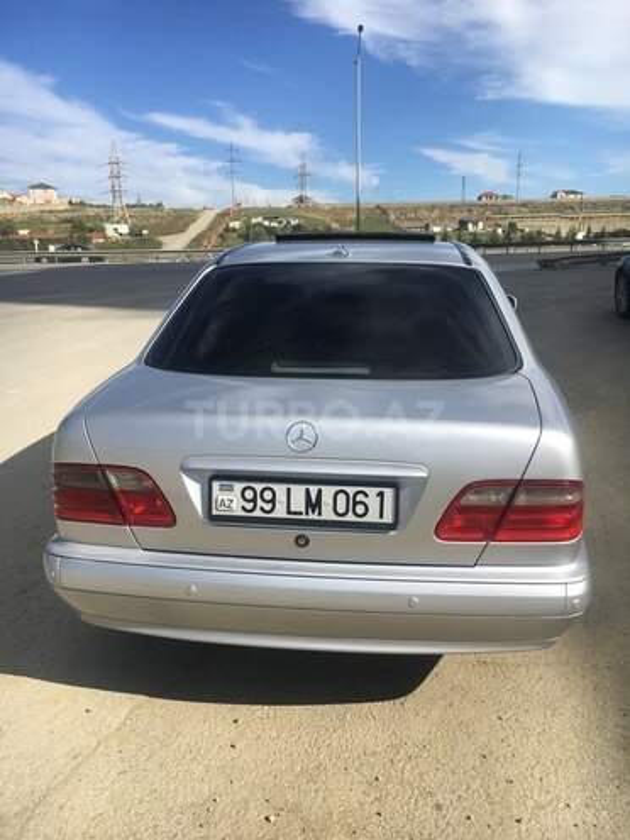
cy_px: 420
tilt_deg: -11.8
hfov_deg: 48.2
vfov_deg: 61.7
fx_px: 704
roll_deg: +0.1
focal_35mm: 29
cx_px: 315
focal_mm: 4.15
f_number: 2.2
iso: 25
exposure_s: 1/2137
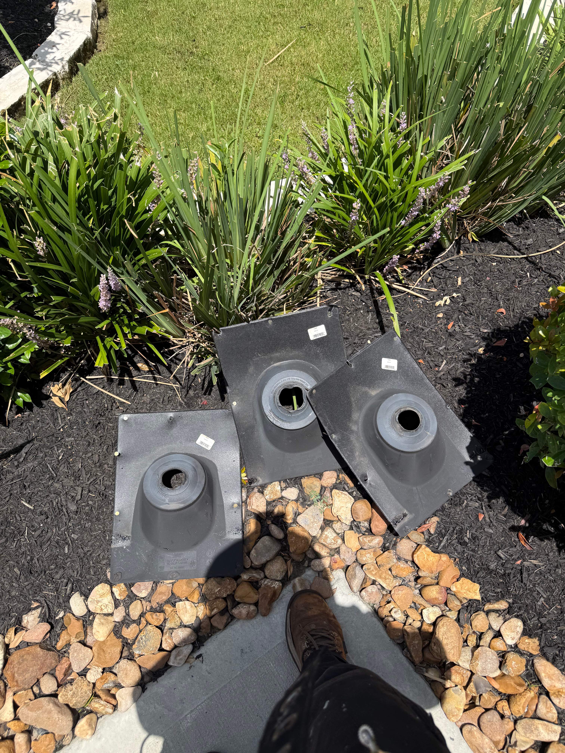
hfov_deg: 56.8
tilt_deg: -61.1
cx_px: 282
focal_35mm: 24
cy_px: 376
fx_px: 522
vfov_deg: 71.6
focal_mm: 6.76
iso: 80
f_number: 1.78
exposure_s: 1/3145
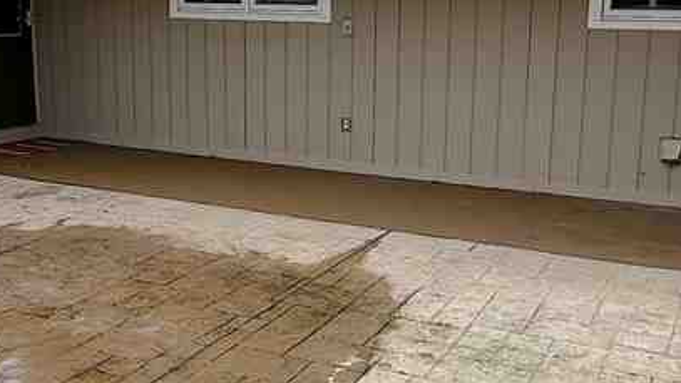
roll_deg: -0.8
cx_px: 325
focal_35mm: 48
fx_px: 867
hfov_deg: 42.9
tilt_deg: -11.3
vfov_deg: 24.9
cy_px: 172
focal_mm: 2.22
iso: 40
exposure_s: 1/109
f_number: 2.2
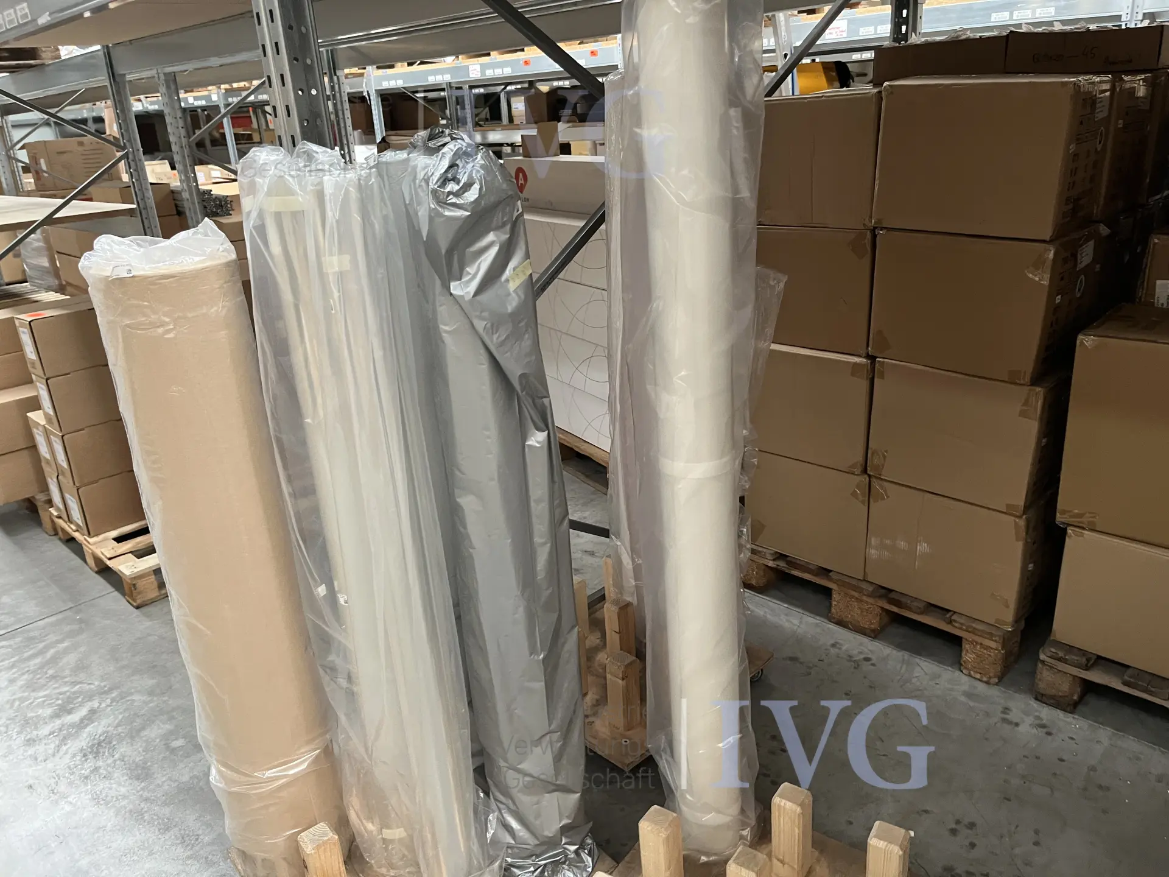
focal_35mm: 26
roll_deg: +2.4
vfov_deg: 53.1
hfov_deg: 67.3
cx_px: 584
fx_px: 878
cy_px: 438
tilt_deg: -19.6
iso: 200
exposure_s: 1/60
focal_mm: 5.1
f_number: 1.6
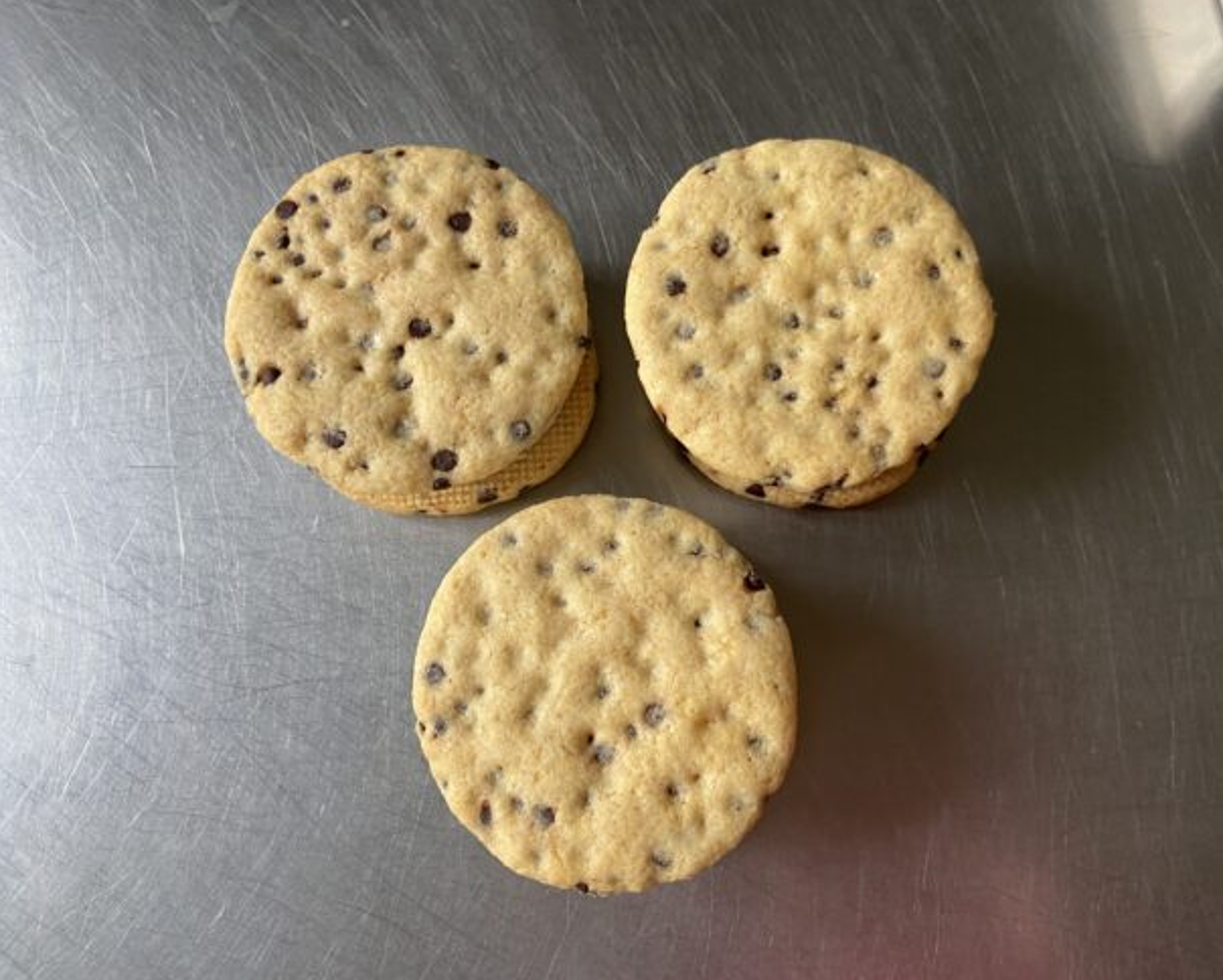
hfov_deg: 62.1
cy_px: 498
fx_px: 1014
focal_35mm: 28
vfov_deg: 51.6
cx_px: 657
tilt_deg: -80.2
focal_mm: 4.25
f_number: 1.8
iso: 100
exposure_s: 1/50
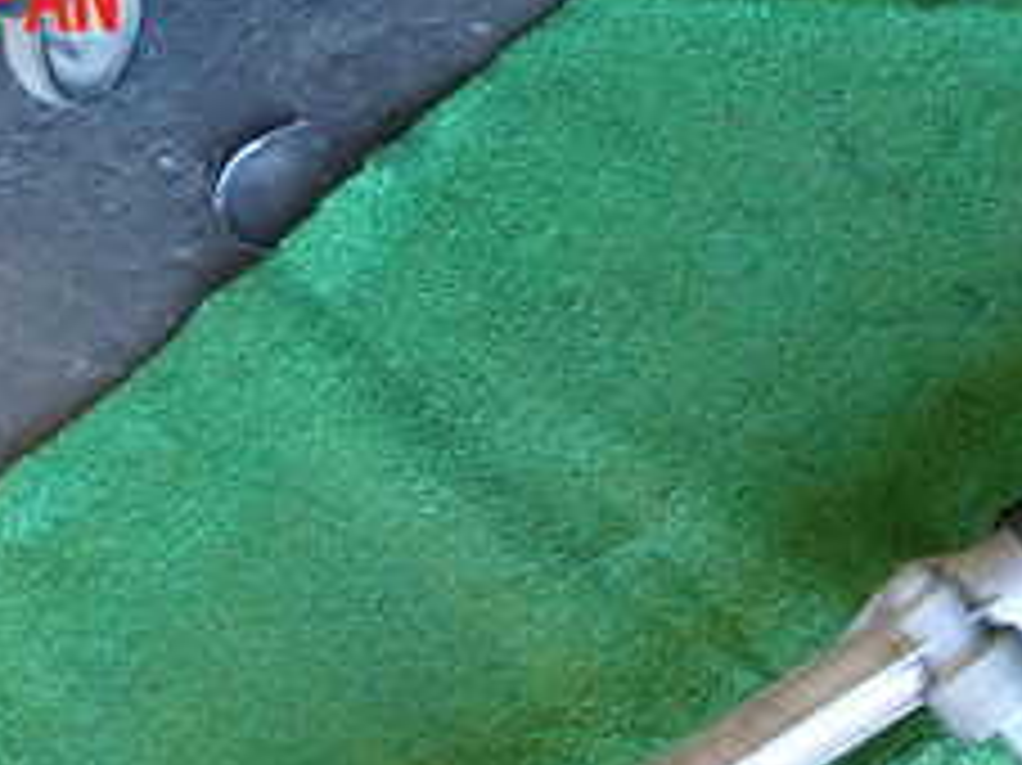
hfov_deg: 29.3
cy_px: 958
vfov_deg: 20.5
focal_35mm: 66
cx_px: 653
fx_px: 1948
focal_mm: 4.5
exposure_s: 1/30
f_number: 2
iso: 200
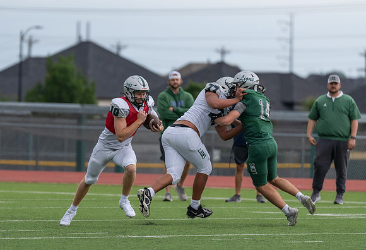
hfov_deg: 5.0
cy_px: 147
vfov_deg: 3.4
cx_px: 123
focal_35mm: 413
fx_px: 4226
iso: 400
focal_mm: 200
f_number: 2.8
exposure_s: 1/1250
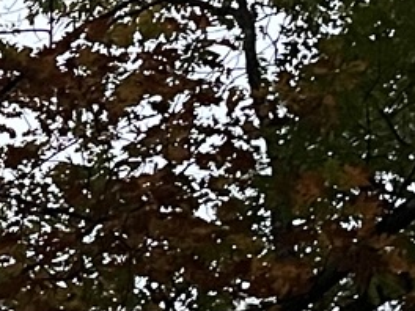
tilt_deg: +41.8
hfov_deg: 9.9
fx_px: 2362
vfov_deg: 7.5
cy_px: 75
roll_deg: +0.8
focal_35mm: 197
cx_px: -121
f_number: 1.6
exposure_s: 1/40
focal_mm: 5.1
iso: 640
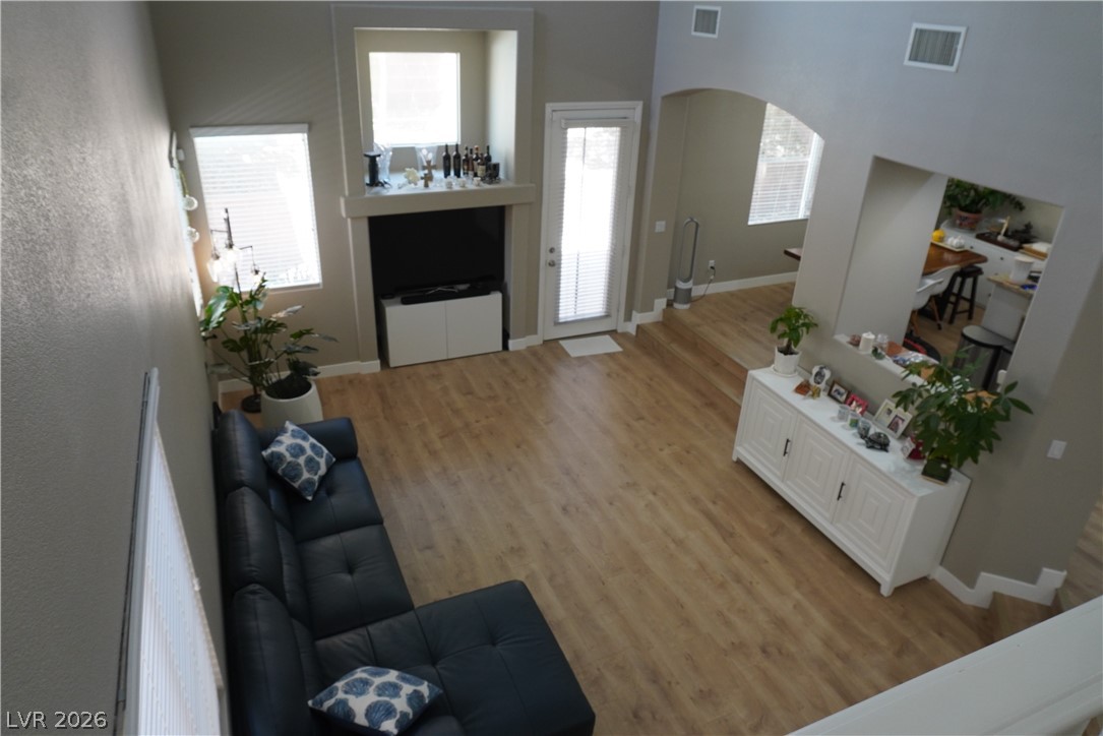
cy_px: 368
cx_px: 552
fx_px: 735
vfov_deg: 53.2
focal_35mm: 24
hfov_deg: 73.7
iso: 640
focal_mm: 16
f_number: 7.1
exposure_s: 1/30
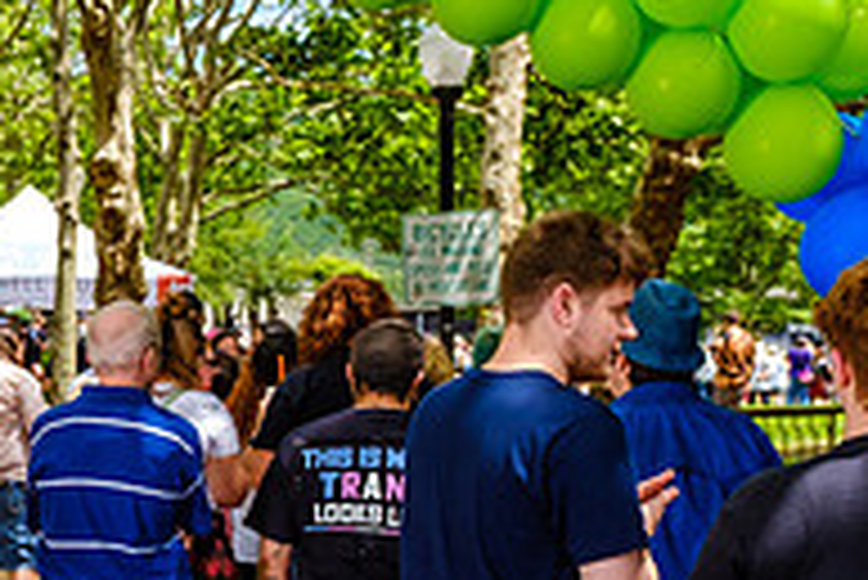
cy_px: 459
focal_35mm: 90
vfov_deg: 15.1
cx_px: -242
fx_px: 2172
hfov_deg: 20.7
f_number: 2.8
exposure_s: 1/2200
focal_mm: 17
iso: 400
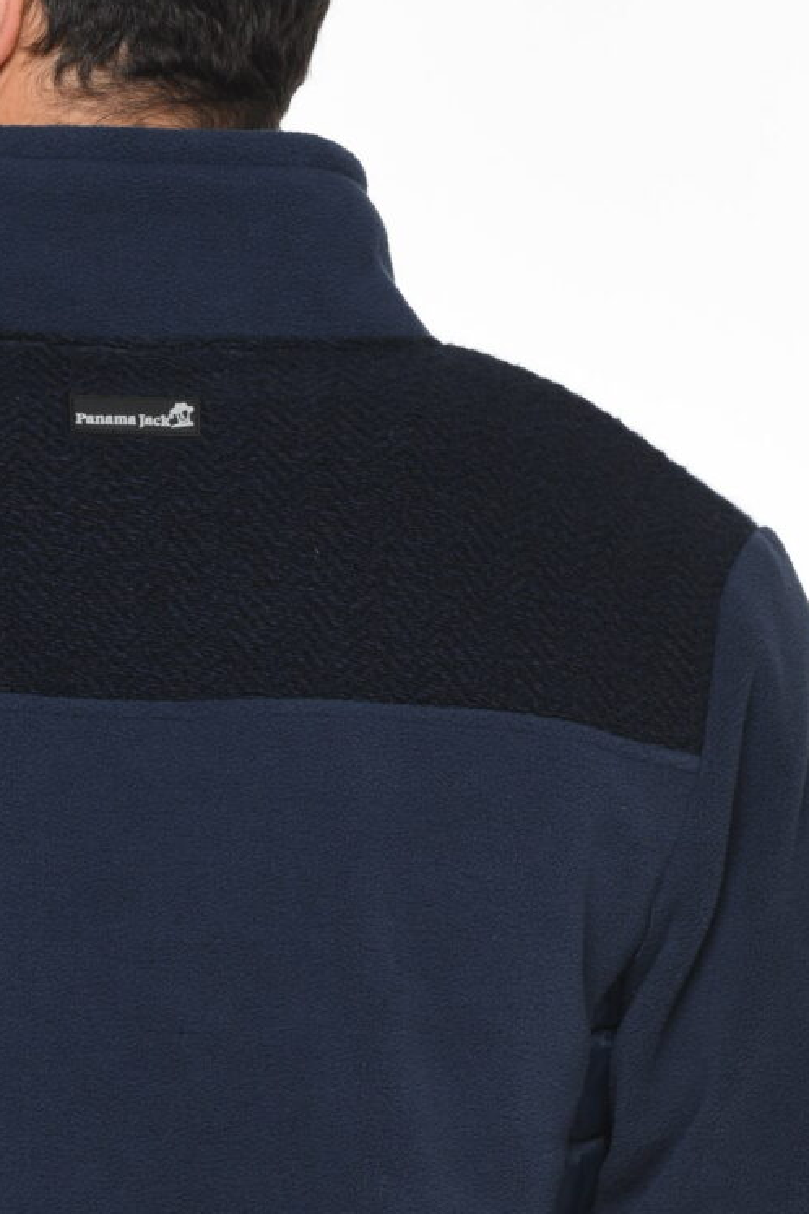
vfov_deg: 8.5
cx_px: 54
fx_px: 8089
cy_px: 1084
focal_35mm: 240
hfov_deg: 5.7
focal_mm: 70
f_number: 9
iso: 100
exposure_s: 1/160
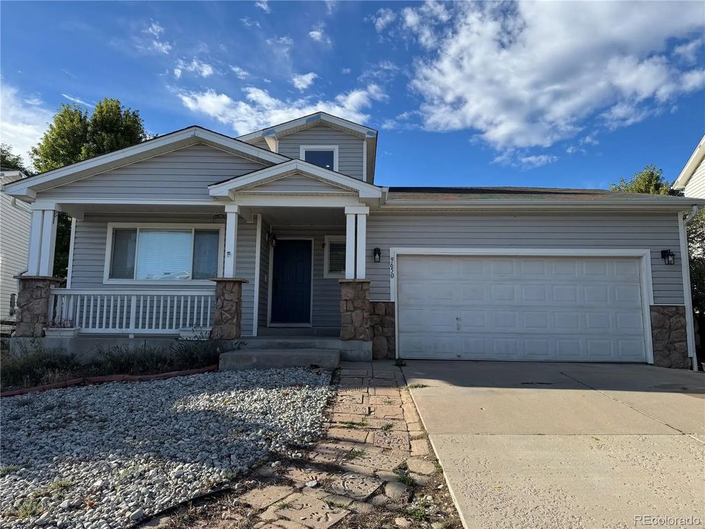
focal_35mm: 24
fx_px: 489
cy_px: 264
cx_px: 352
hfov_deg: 71.6
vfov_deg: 56.8
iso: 80
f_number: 1.78
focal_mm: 6.76
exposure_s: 1/2506
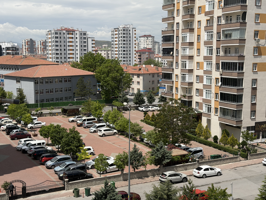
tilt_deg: -7.1
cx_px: 133
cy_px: 100
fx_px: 369
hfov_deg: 39.7
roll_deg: +0.5
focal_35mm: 48
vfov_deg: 30.3
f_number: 1.78
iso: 64
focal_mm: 6.76
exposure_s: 1/7874
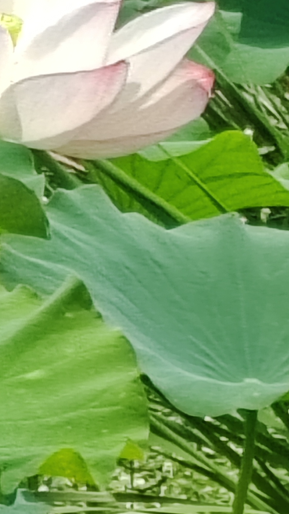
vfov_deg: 5.2
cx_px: -159
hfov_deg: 2.9
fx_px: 5667
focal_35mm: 416
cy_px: 429
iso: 50
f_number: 1.95
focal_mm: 5.52
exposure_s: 1/1100
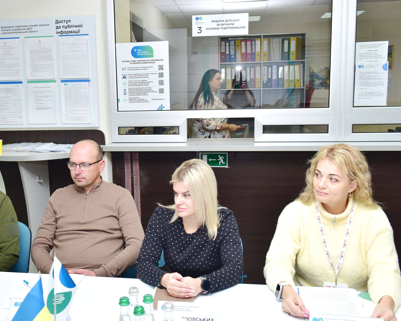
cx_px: 151
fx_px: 475
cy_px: 158
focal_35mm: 40
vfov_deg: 37.3
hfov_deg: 45.4
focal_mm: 32
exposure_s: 1/200
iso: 500
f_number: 5.6
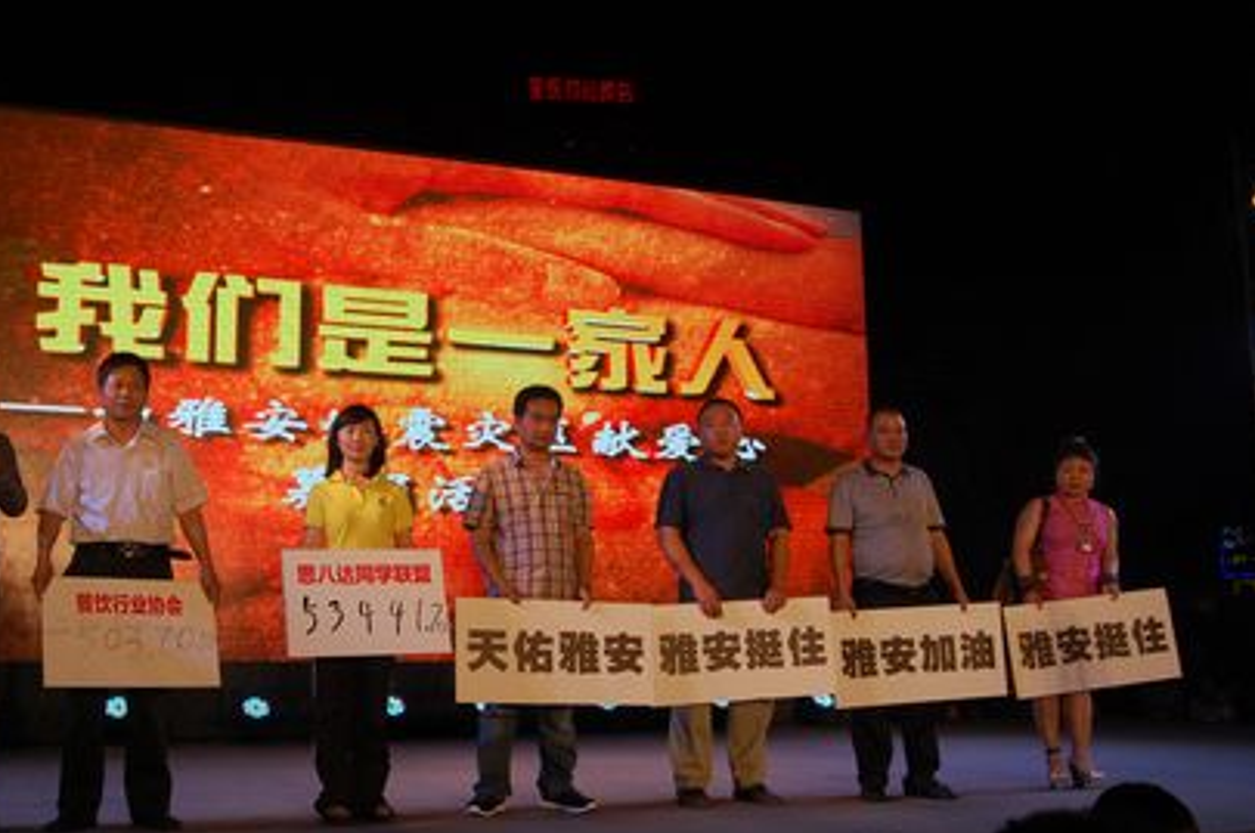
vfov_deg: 35.8
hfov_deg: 51.5
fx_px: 1288
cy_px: 468
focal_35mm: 37
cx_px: 487
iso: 800
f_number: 8
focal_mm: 20
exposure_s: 1/250
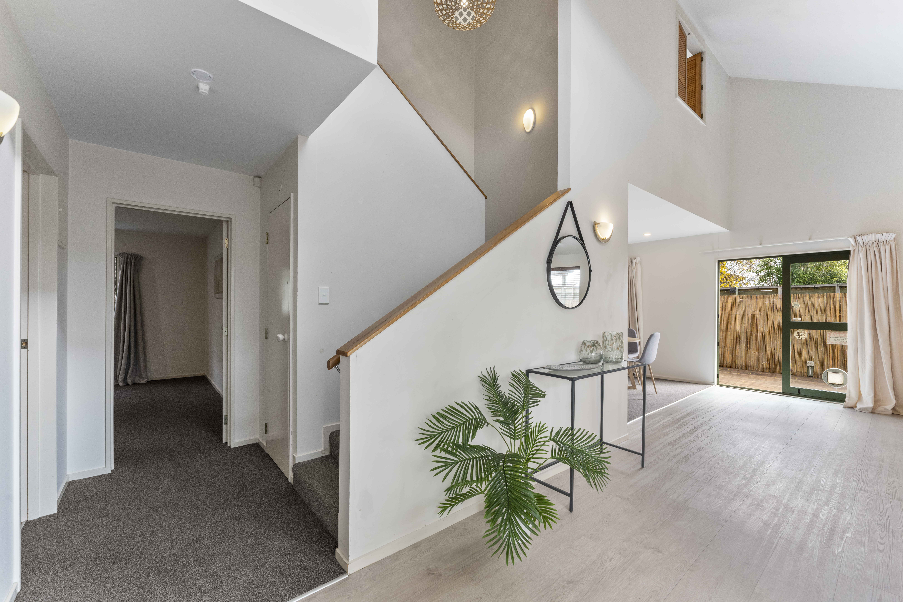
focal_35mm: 14
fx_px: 351
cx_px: 452
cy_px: 301
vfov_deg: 81.2
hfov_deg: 104.2
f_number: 9
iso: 640
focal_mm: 14
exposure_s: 1/50
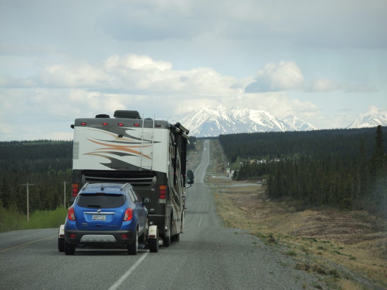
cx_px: 194
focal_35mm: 200
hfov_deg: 9.9
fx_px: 2236
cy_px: 145
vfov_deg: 7.4
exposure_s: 1/320
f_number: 4
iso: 80
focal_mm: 42.8
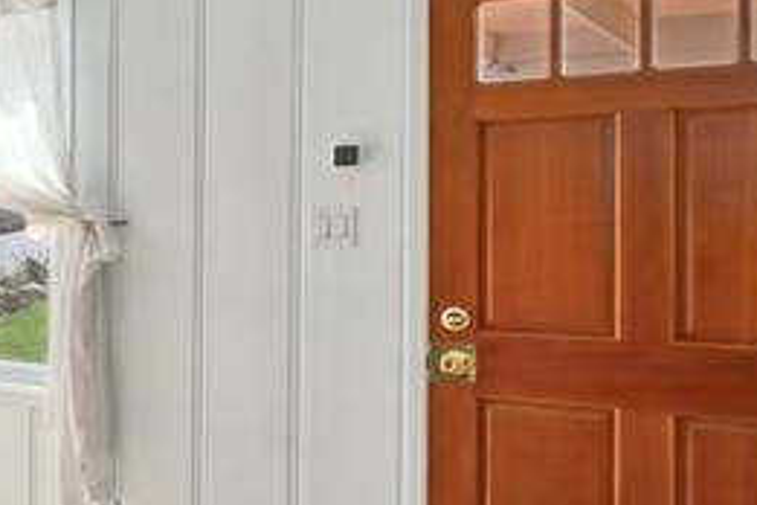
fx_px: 1156
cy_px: 219
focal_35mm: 55
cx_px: -452
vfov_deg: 24.6
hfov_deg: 24.9
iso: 500
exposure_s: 1/15
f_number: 11
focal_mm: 14
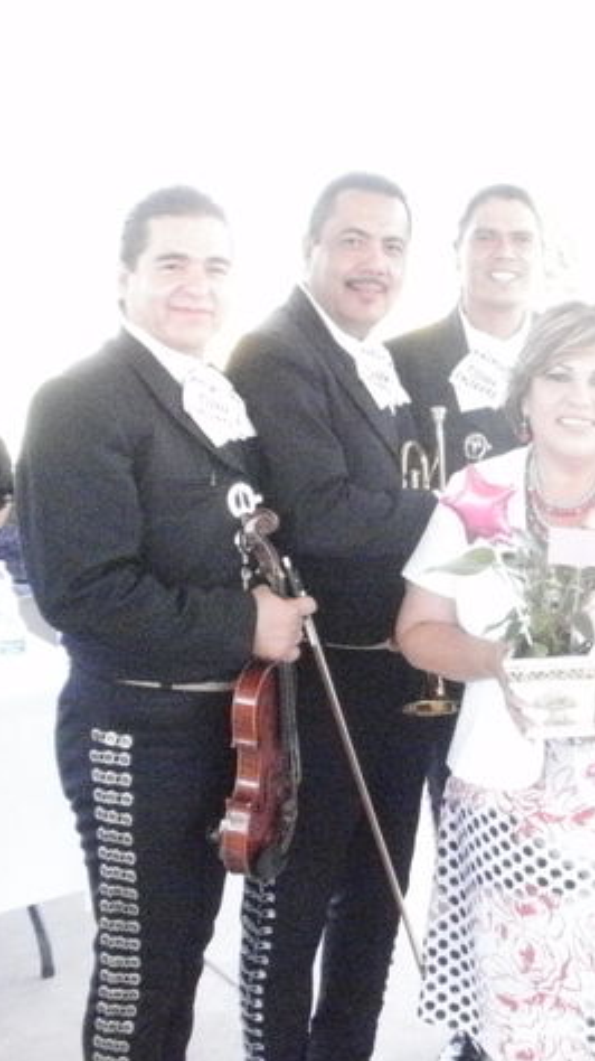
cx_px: 689
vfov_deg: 39.2
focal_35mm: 53
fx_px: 1489
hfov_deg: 21.2
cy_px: 526
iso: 1600
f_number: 5.6
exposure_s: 1/200
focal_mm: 6.3
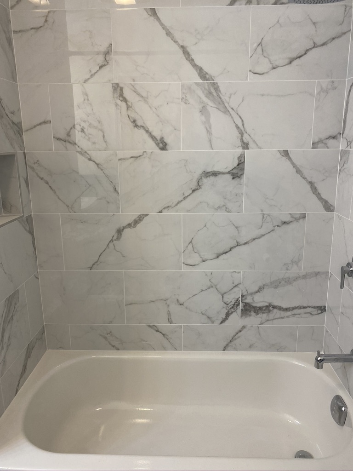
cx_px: 176
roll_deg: +1.4
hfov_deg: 53.1
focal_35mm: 26
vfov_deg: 67.3
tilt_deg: -11.9
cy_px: 236
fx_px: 354
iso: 80
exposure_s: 1/60
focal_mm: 4.25
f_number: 1.8
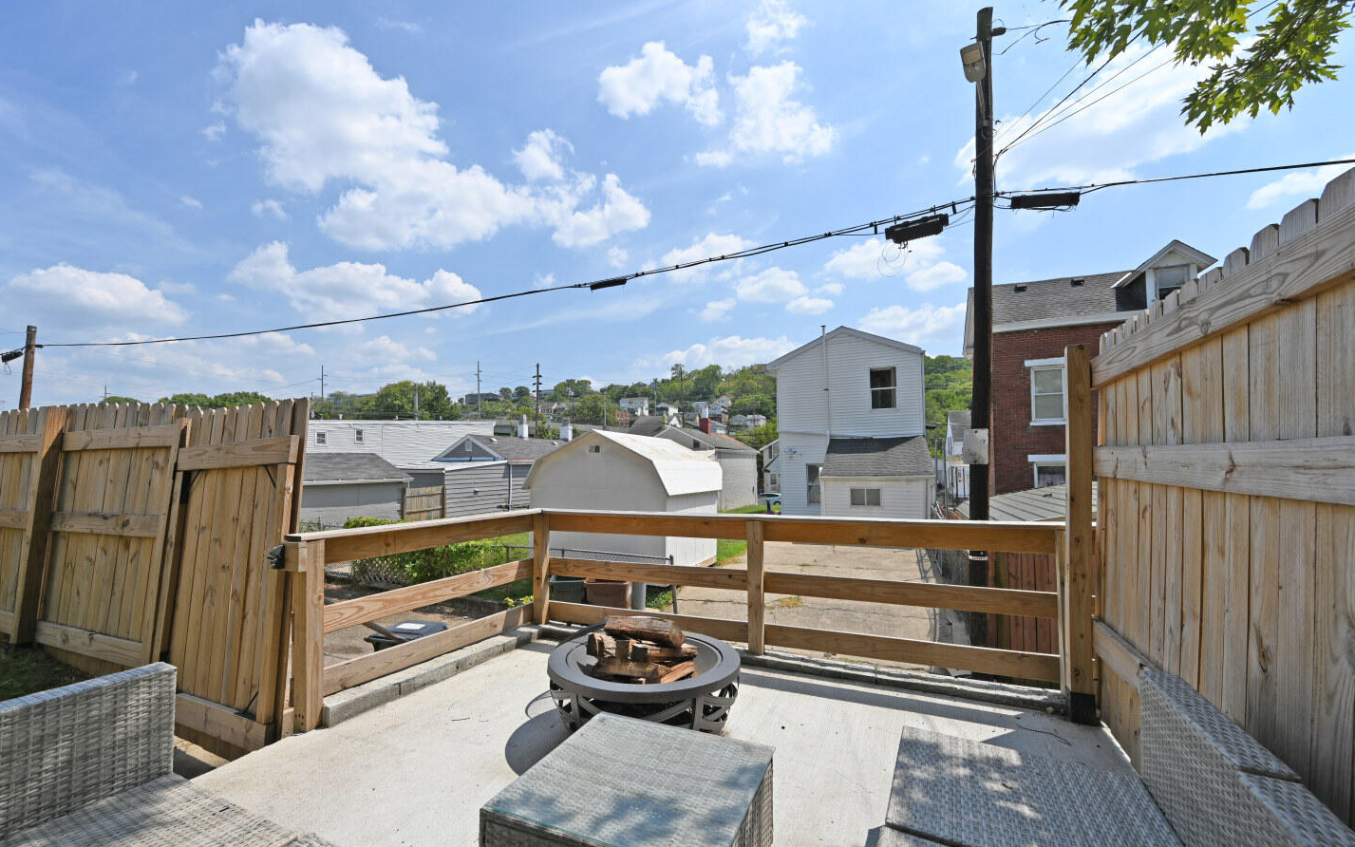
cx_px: 649
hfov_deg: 101.4
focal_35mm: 15
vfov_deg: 74.8
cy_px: 442
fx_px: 554
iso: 100
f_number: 8
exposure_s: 1/500
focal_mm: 14
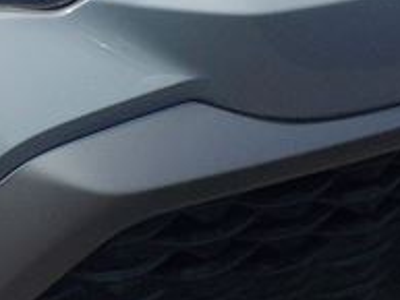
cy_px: -157
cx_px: -184
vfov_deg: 9.1
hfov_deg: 11.9
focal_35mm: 159
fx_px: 1838
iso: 125
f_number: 3.3
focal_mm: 4.1
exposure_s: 1/1600
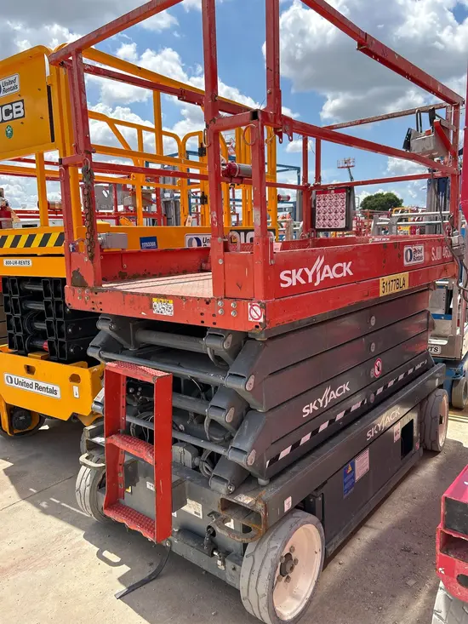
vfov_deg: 67.3
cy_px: 312
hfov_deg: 53.1
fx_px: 469
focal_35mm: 26
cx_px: 234
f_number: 1.5
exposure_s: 1/2915
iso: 50
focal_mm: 5.7
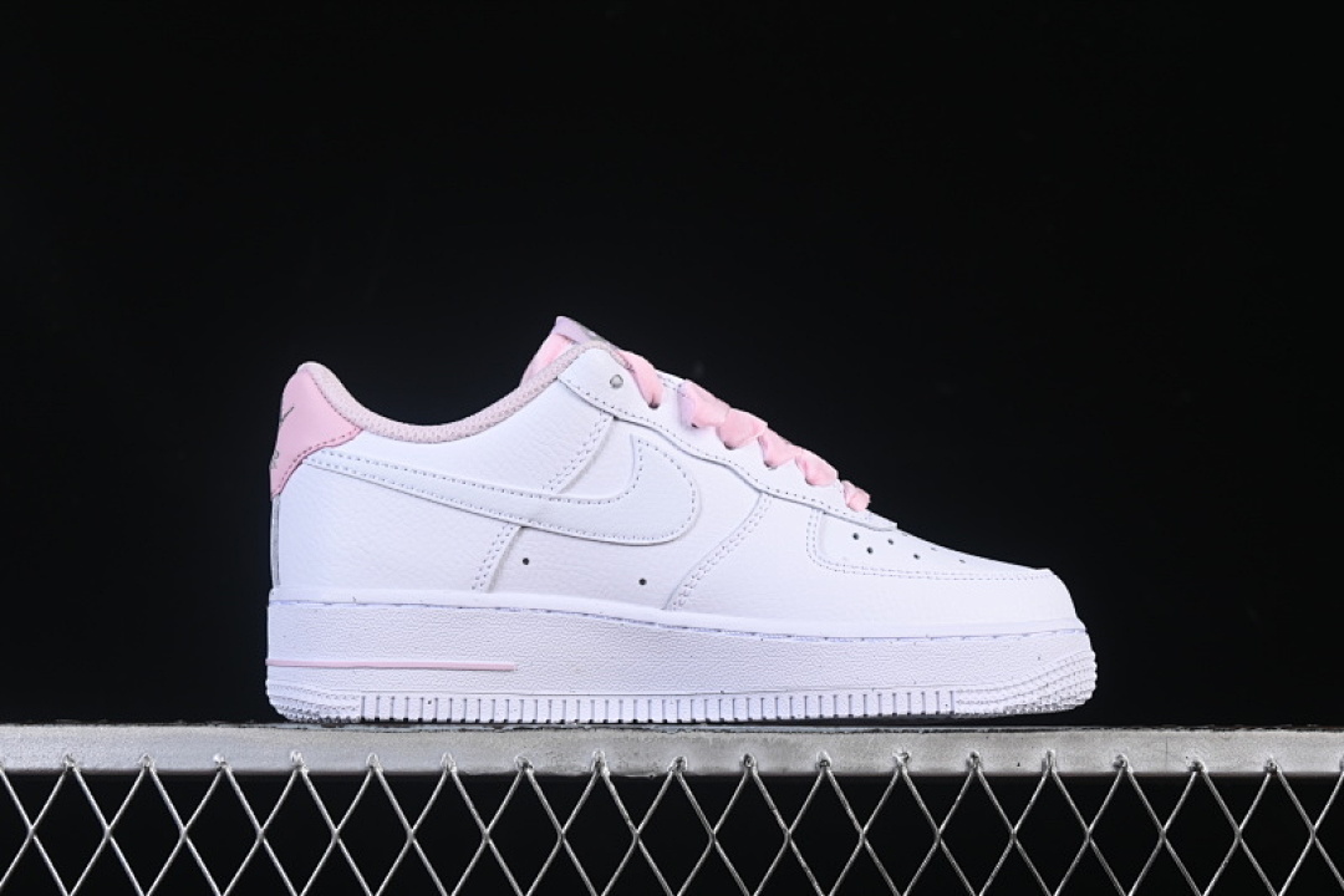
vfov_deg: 18.2
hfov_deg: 27.0
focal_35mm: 75
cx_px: 672
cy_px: 448
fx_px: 2800
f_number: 8
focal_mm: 50
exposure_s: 1/100
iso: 160
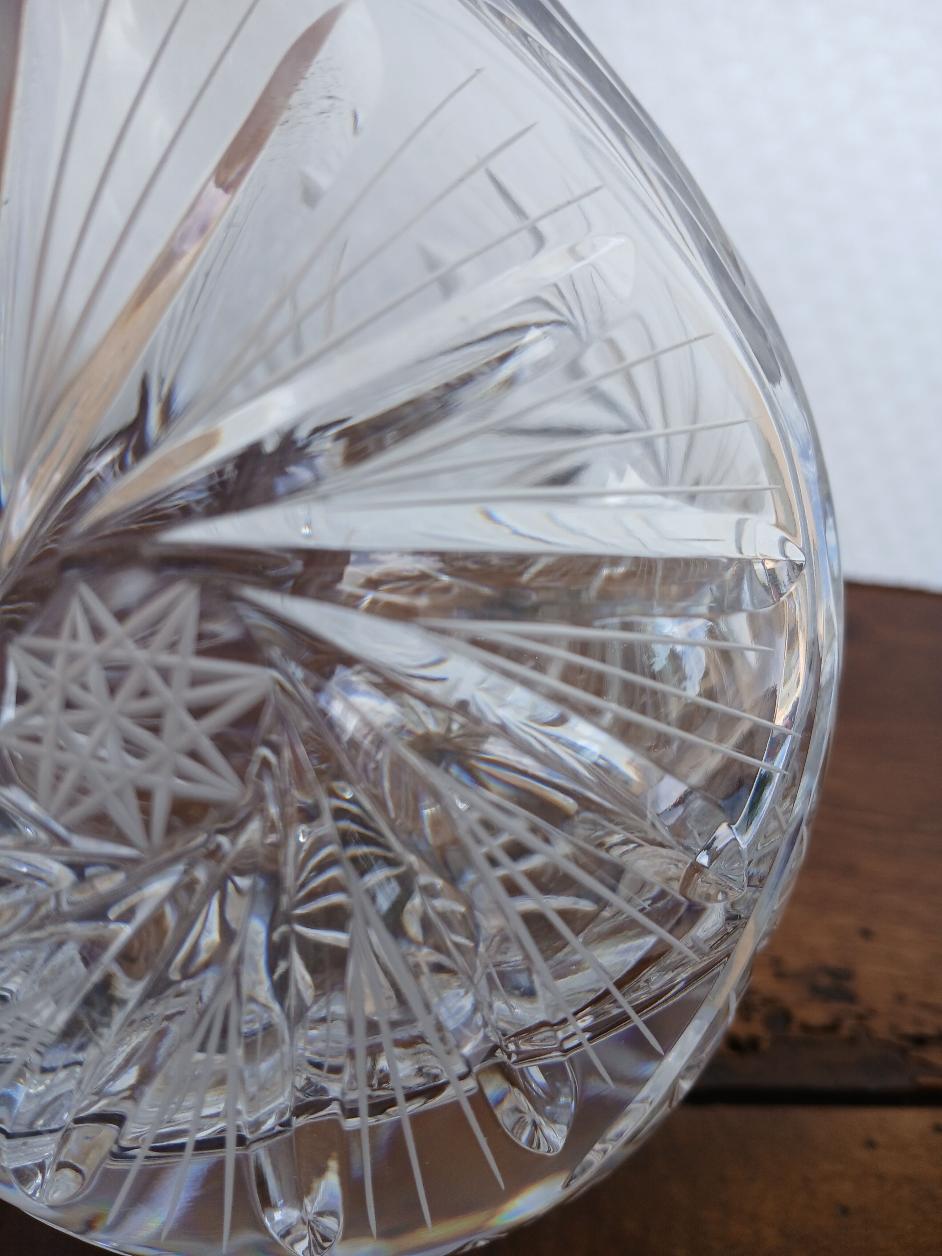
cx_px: 471
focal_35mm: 26
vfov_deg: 67.3
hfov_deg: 53.1
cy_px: 628
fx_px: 943
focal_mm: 3.98
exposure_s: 1/100
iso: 25
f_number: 1.8
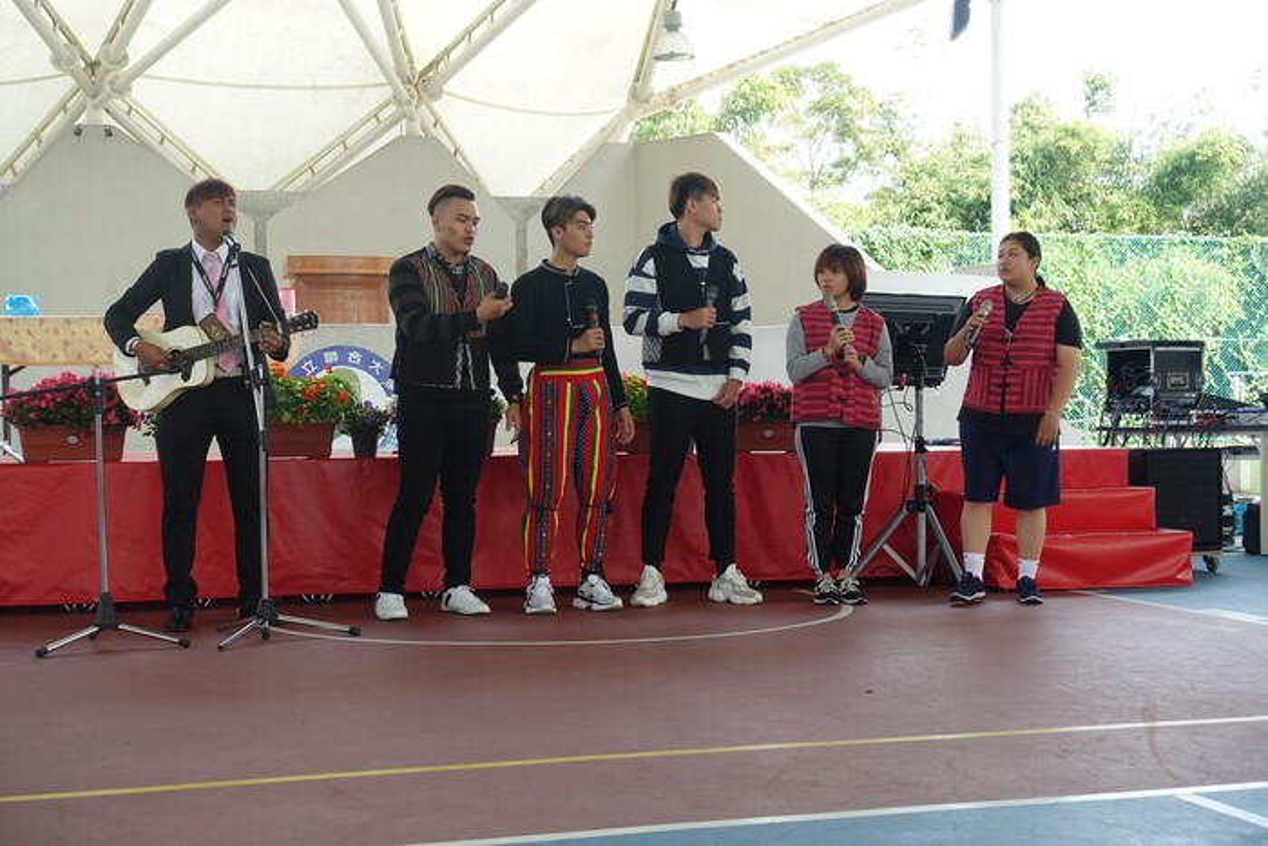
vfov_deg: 26.5
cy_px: 423
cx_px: 634
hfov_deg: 38.9
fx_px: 1797
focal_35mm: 51
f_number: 4.5
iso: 125
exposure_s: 1/80
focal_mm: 18.7
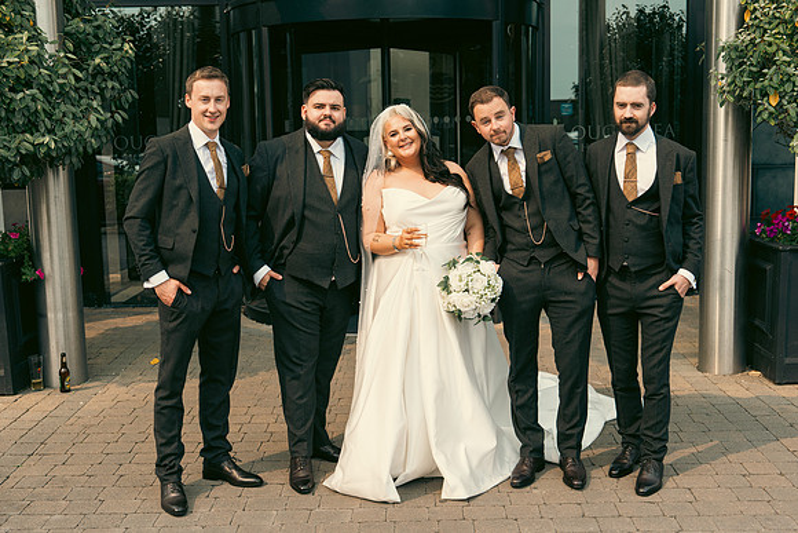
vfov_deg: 30.5
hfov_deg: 44.5
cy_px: 266
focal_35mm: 44
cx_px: 399
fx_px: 976
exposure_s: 1/250
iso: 125
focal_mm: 44
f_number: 5
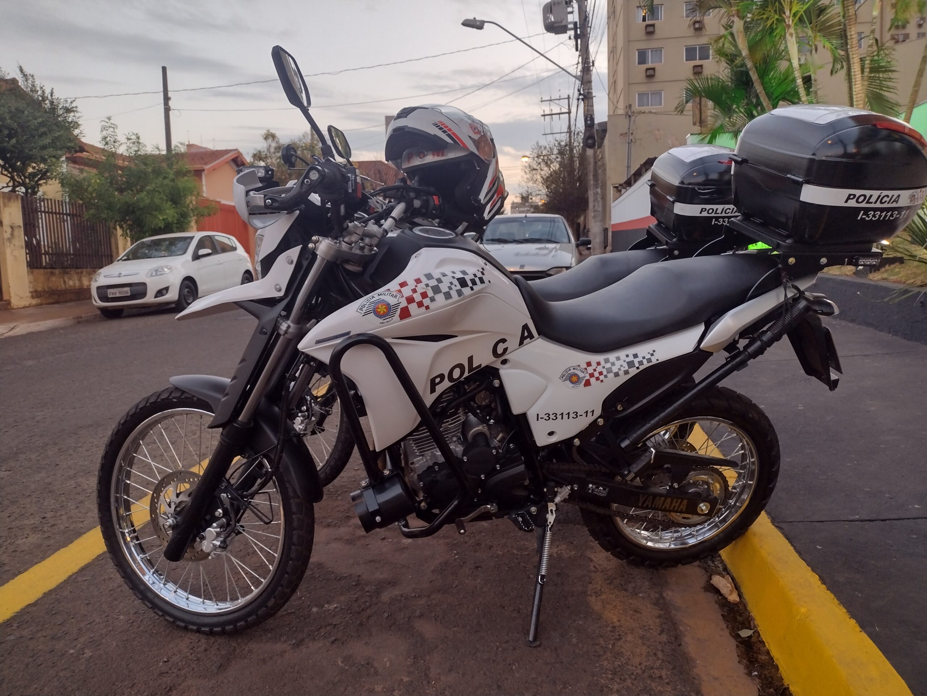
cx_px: 464
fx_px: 723
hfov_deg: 65.3
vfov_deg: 51.4
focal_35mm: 27
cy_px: 348
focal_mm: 4.71
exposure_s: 1/40
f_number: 1.7
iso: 125
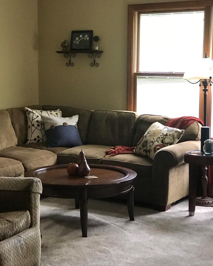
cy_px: 133
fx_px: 591
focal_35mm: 75
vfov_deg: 25.4
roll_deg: +0.1
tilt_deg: -8.3
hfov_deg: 20.4
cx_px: 76
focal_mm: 6.6
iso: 250
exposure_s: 1/60
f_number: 2.8
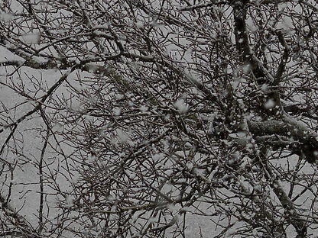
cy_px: 53
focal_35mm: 519
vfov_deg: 2.9
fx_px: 4768
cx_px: 35
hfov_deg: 3.8
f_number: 3.5
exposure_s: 1/1250
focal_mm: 45
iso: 200
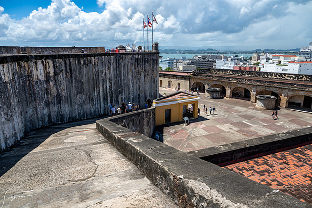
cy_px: 104
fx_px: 208
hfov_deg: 73.7
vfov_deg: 53.2
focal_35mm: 24
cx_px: 156
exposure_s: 1/125
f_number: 8
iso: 110
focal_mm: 24
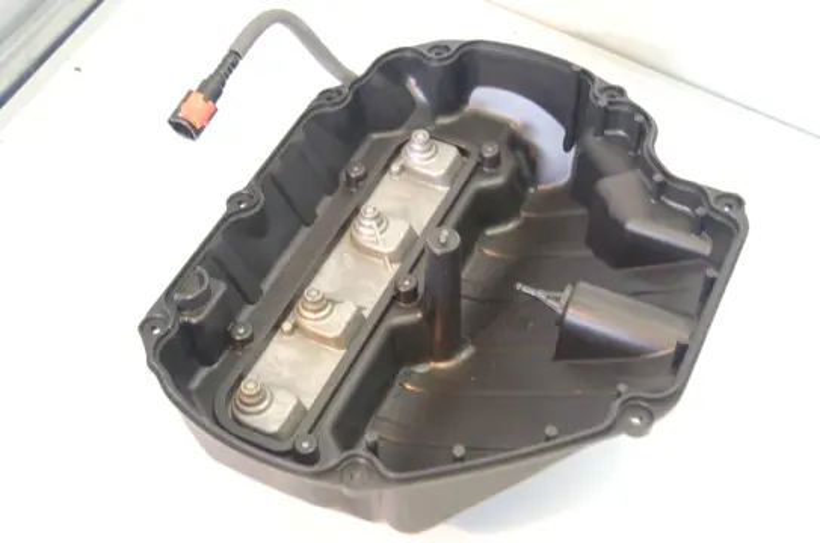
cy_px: 272
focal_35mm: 57
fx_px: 1296
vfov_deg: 23.7
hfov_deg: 35.1
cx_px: 410
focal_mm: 38
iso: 720
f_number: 4.8
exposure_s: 1/30
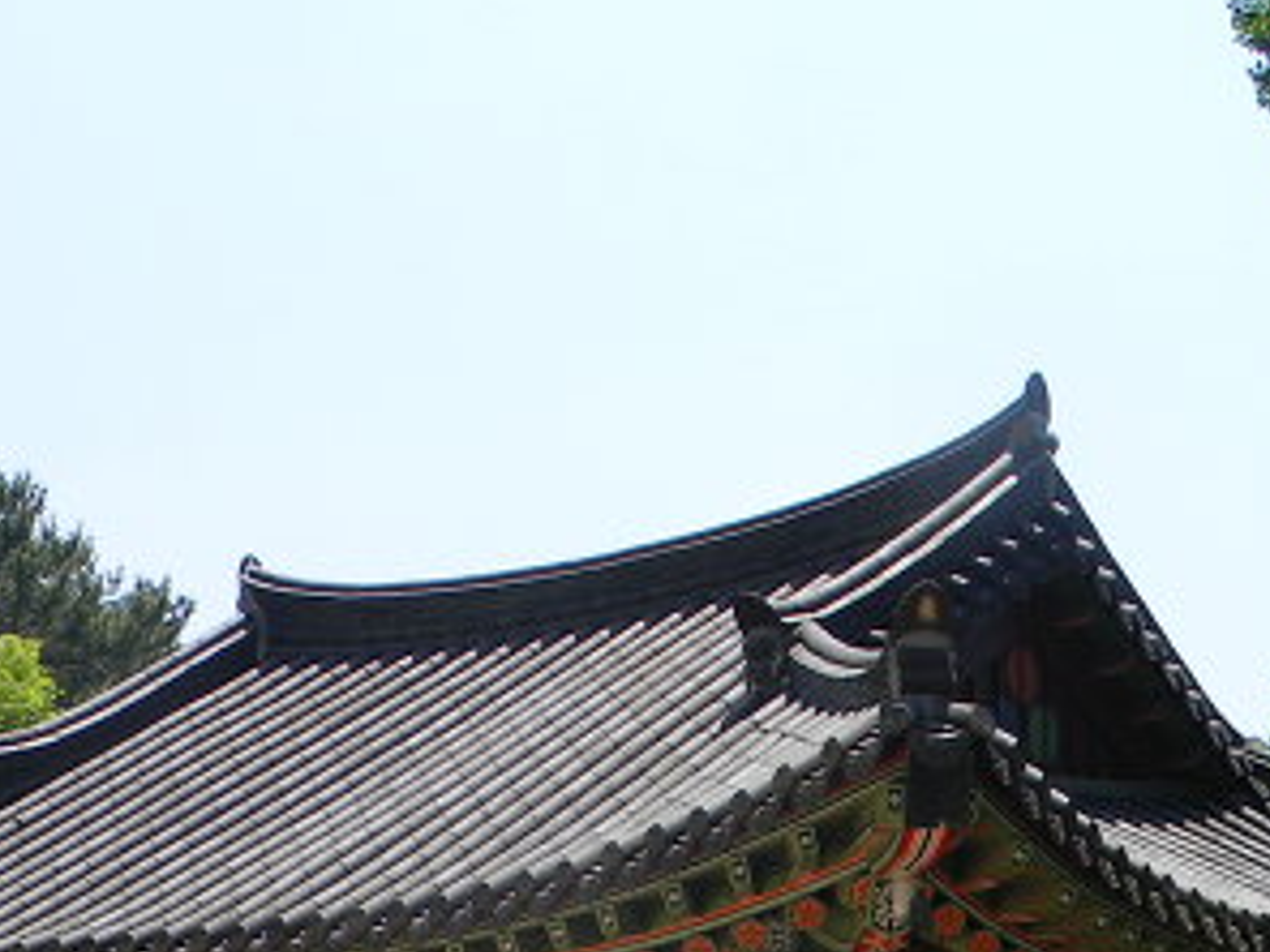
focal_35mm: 85
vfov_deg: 16.9
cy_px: 1023
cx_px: 558
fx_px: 3119
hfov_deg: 23.0
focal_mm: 6.4
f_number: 3.7
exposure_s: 1/773
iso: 80
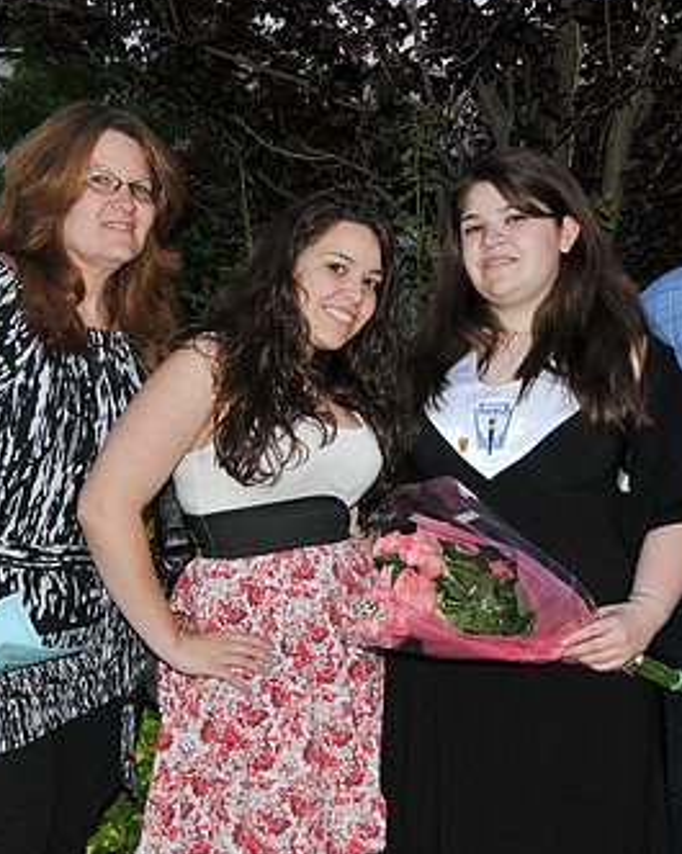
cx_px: 381
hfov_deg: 25.8
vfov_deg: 32.0
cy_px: 415
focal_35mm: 59
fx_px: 1491
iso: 200
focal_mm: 24
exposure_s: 1/60
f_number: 3.8
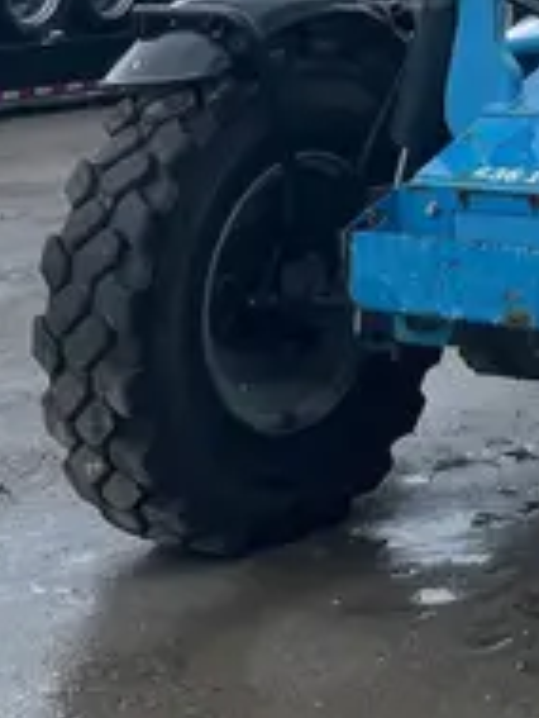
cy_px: -496
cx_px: 752
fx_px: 2095
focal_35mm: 101
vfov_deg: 16.8
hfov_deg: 13.9
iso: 32
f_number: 1.6
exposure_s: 1/1689
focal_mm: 4.2
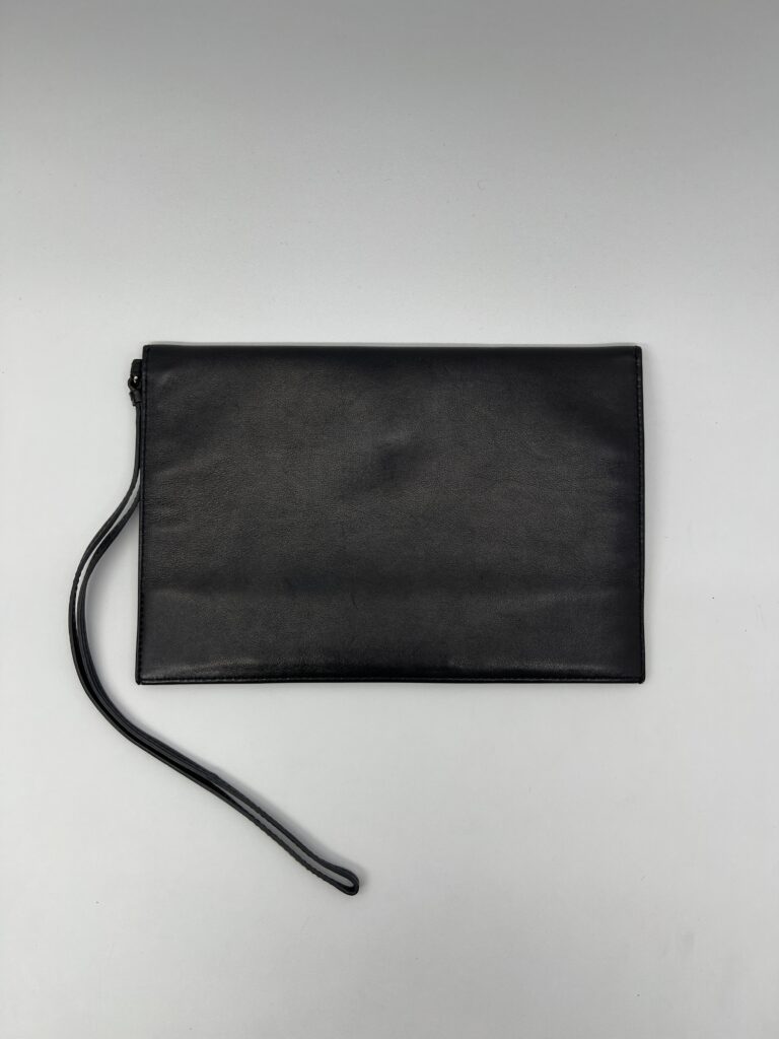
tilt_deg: -79.5
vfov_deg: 67.3
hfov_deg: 53.1
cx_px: 390
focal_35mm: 26
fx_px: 780
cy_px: 520
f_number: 1.5
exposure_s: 1/200
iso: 40
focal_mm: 5.7
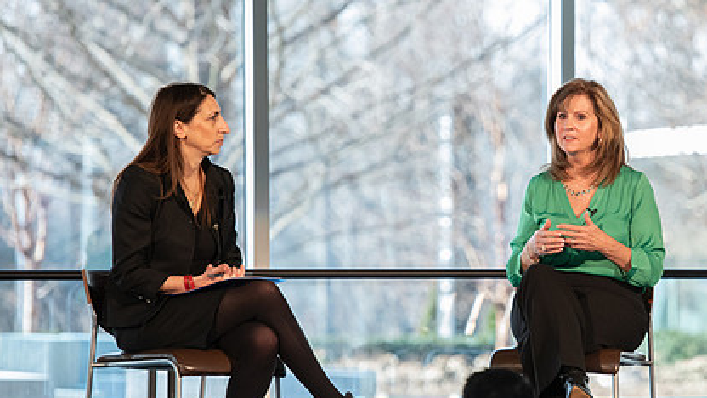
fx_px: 5512
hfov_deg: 7.3
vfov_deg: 4.1
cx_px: 517
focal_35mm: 294
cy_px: 260
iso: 1600
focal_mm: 175
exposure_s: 1/200
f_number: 4.5
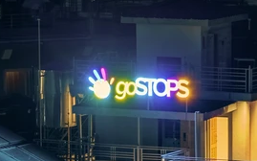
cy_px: 386
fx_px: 2878
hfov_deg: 5.1
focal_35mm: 411
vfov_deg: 3.2
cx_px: 148
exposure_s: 1/25
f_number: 7.1
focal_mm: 67
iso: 320
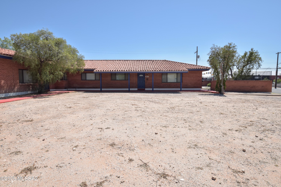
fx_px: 152
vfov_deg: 63.2
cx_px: 140
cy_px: 94
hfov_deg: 85.4
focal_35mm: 20
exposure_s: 1/800
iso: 400
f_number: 9
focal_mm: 13
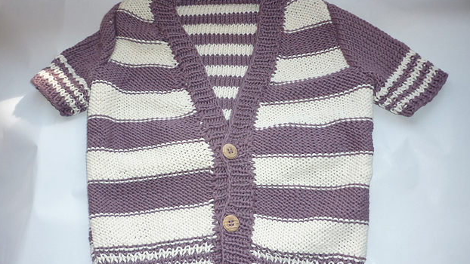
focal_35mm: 37
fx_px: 461
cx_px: 233
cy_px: 140
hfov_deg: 54.0
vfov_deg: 32.0
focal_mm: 5.5
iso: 100
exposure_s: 1/250
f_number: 2.8
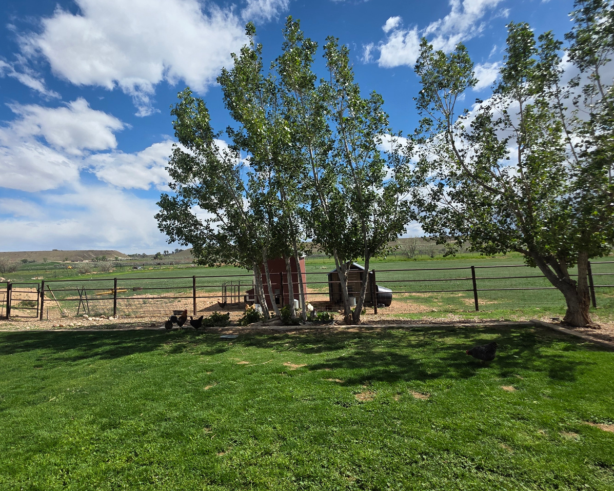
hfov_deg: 82.6
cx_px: 258
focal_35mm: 19
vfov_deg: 70.5
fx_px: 345
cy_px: 214
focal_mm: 2.2
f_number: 1.9
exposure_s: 1/2897
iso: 40
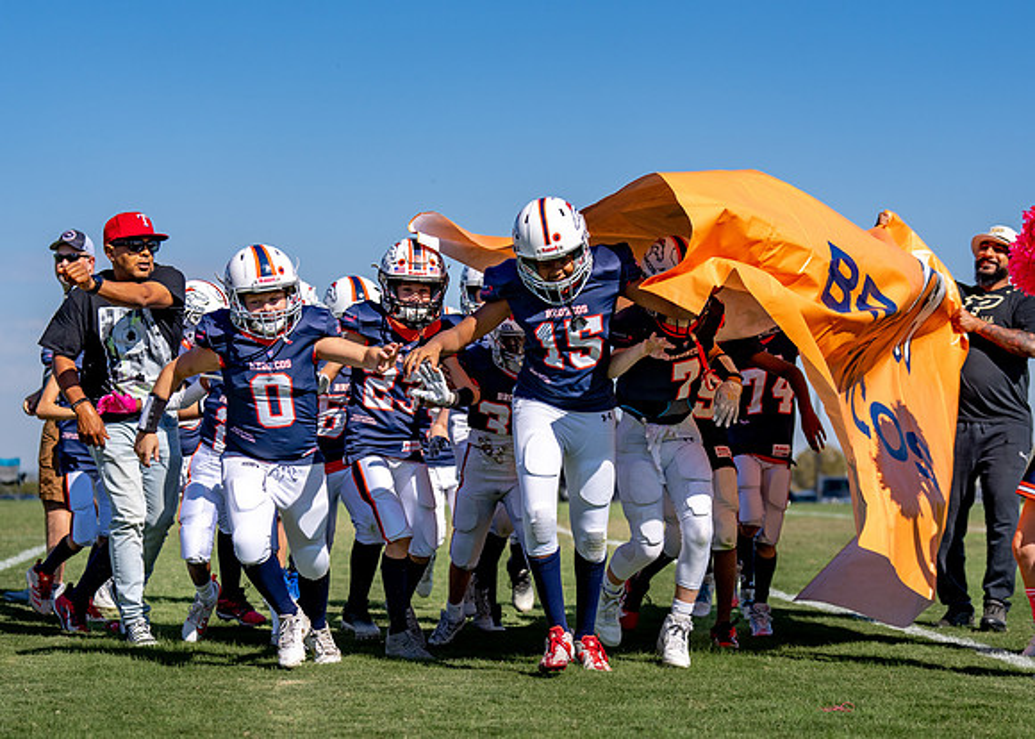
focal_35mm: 95
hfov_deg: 21.0
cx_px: 593
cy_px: 446
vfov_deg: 15.1
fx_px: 2786
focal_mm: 70
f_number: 2.8
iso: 100
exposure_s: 1/4000
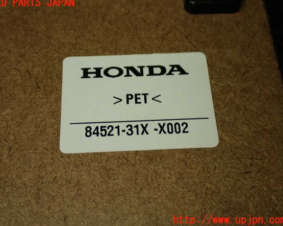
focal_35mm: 53
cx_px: 135
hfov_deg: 35.4
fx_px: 444
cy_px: 111
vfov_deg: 28.6
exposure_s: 1/100
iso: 125
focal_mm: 9.01
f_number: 3.2
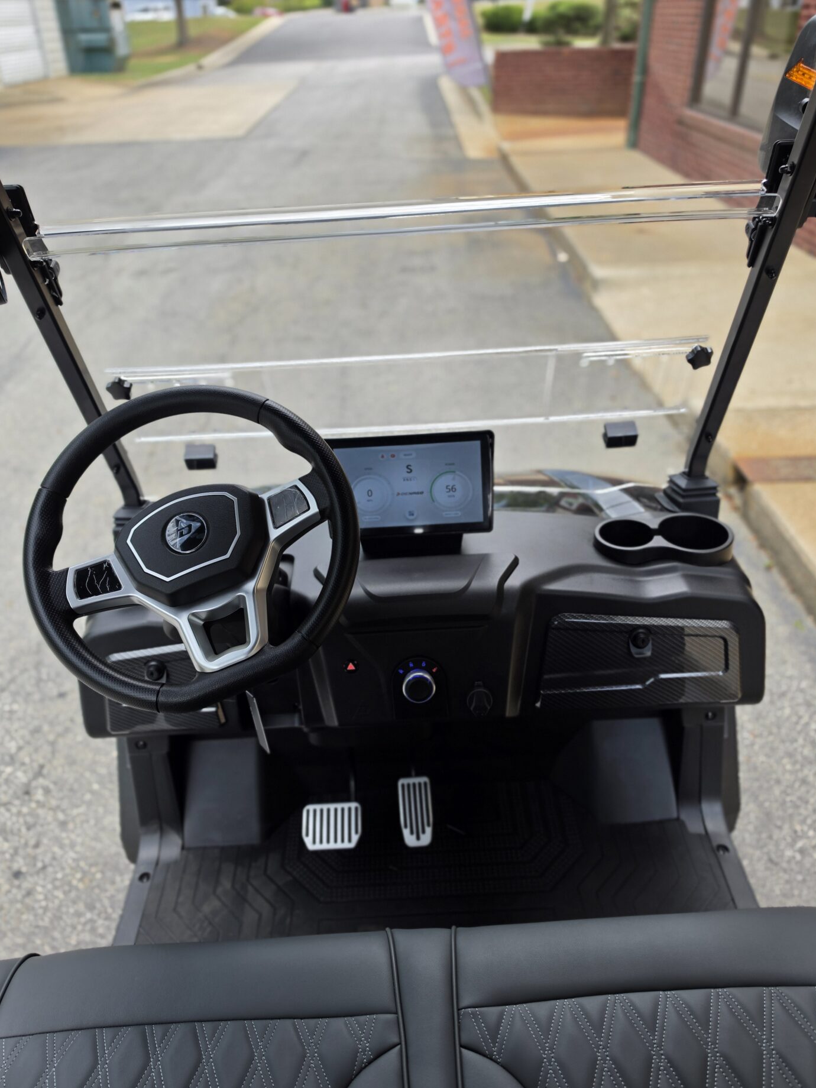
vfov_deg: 71.6
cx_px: 407
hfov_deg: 56.8
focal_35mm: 24
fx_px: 754
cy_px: 548
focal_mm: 6.5
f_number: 1.4
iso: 20
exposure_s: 1/359
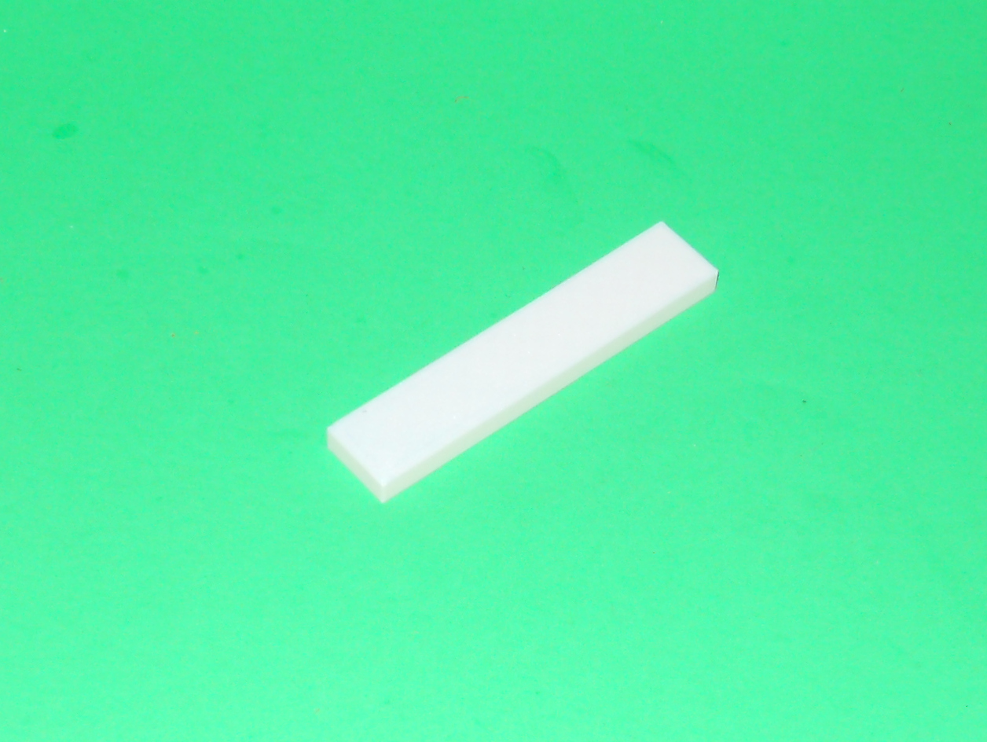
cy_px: 371
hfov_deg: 63.4
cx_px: 494
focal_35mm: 28
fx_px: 799
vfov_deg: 49.8
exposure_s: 1/25
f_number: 2.7
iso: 80
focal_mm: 5
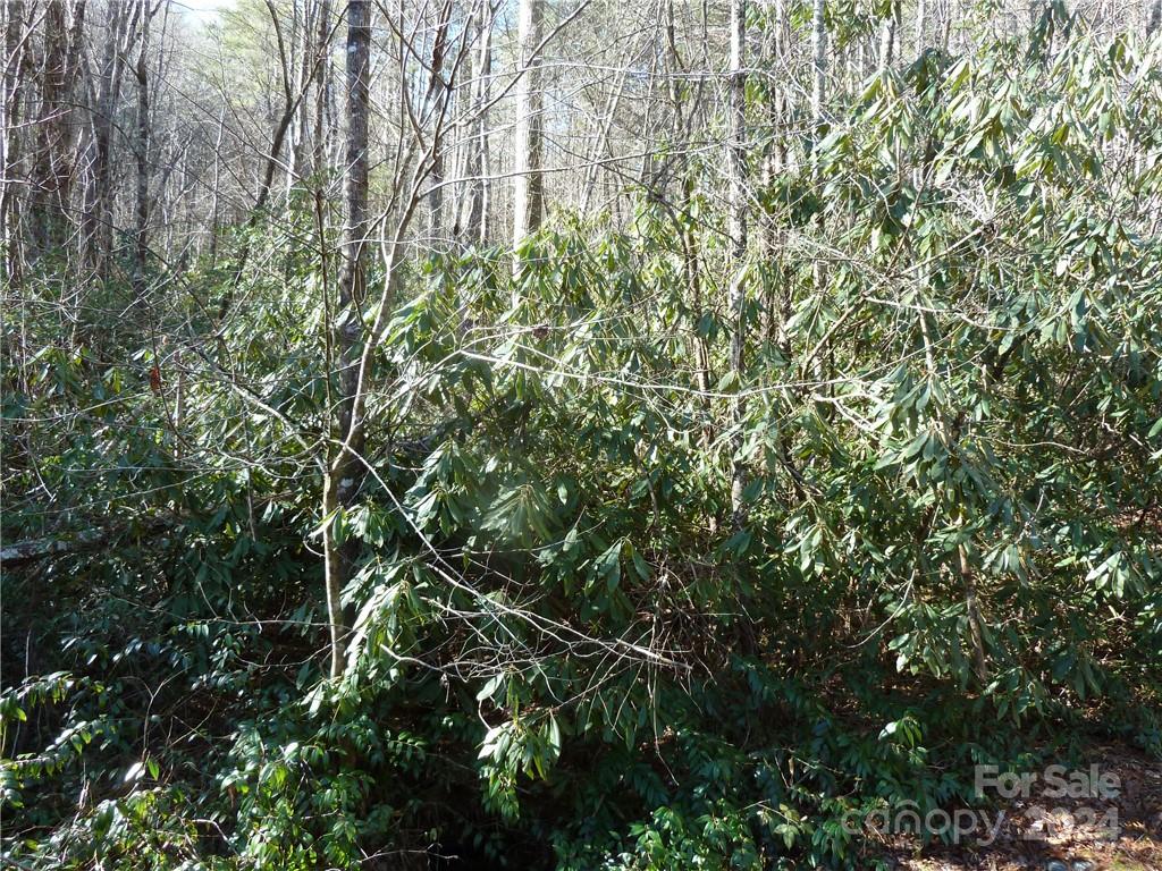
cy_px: 436
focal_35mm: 25
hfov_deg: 69.4
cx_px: 581
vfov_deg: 54.9
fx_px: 839
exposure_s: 1/60
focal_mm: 4.1
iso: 80
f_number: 3.3
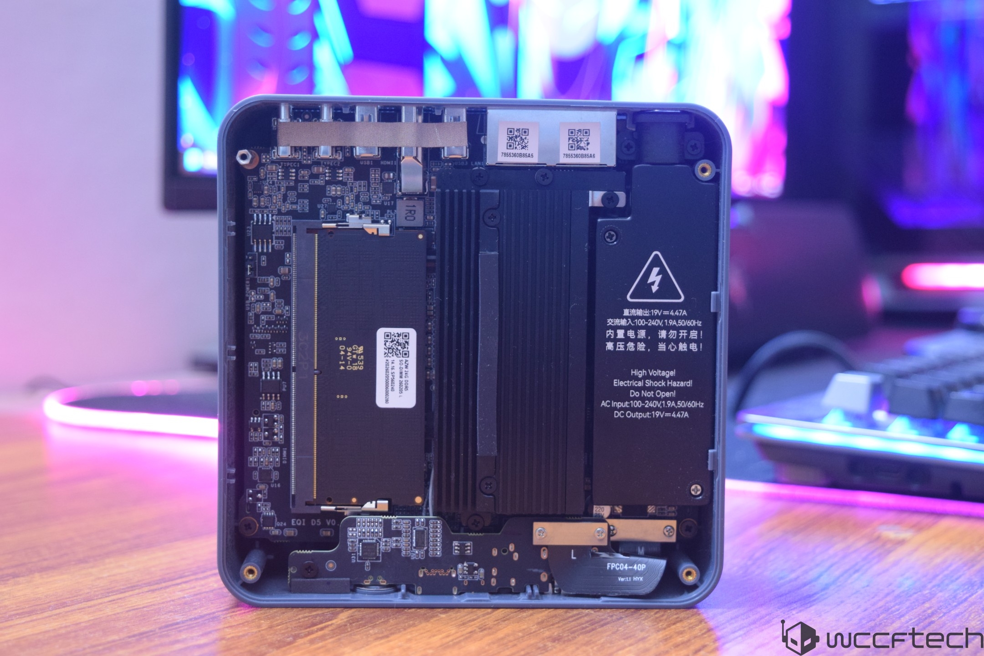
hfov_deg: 29.9
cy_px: 328
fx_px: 1845
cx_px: 492
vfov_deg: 20.2
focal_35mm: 68
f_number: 5
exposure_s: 1/8
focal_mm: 45
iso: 1600
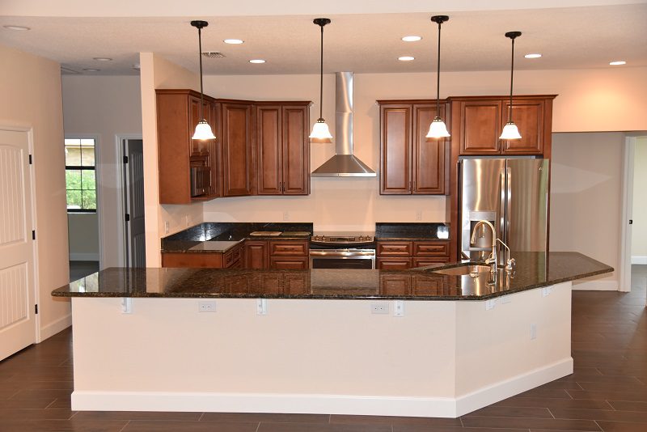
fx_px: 683
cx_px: 324
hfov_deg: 50.7
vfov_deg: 35.1
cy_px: 216
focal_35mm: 38
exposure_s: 1/60
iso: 1400
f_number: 4
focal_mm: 38
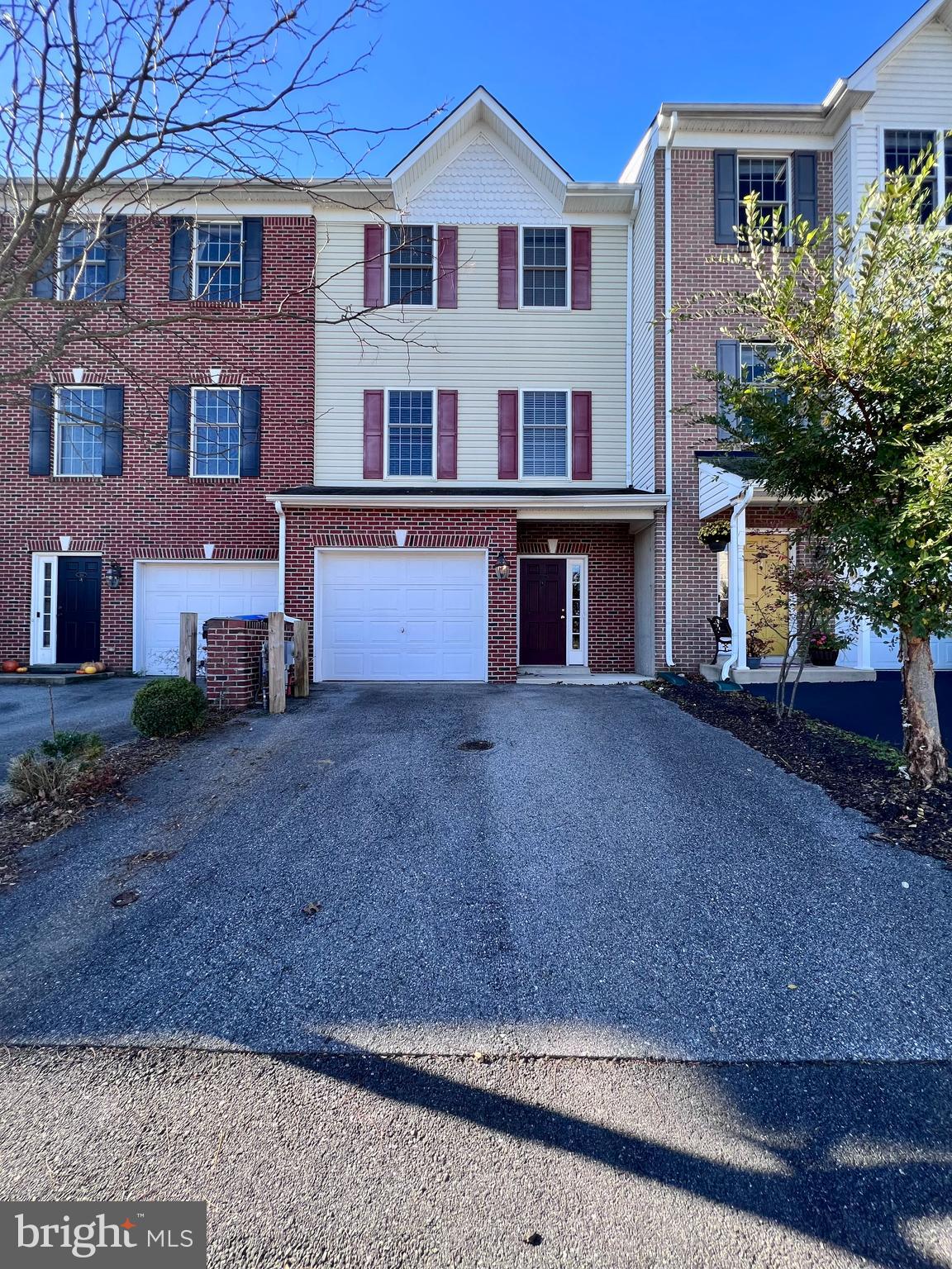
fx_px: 477
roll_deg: +0.1
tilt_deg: +1.4
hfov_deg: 89.9
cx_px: 476
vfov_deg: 106.2
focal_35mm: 13
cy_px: 634
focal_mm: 1.57
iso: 32
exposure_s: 1/302
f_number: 1.8
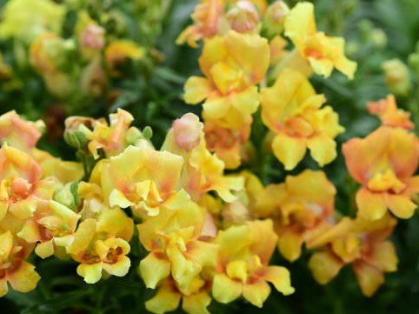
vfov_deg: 13.4
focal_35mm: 110
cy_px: 154
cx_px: 154
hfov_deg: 17.9
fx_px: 1331
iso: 200
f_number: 8
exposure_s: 1/320
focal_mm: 90
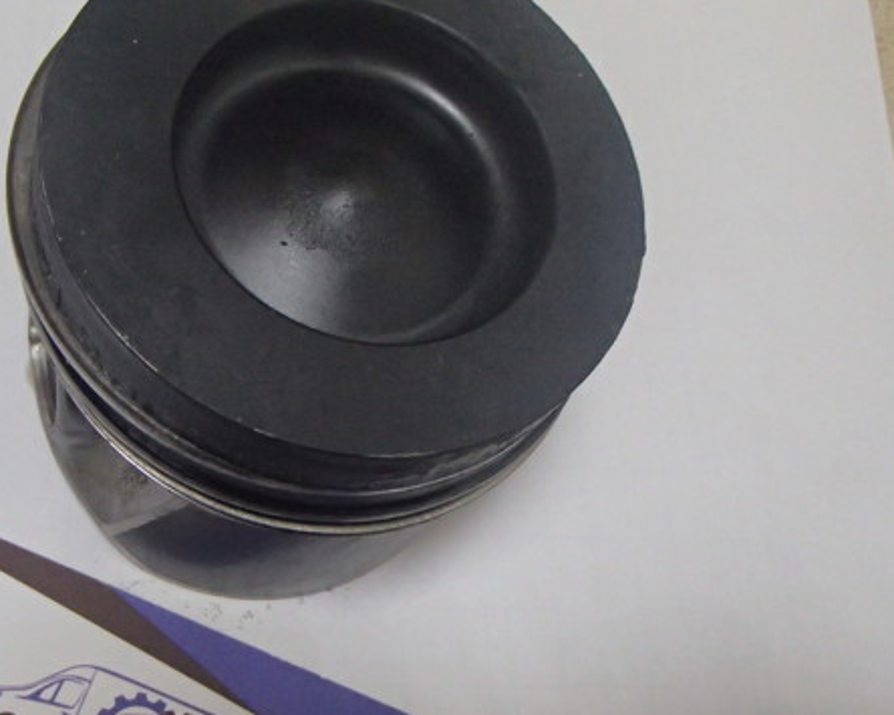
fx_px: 1376
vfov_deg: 29.1
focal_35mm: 52
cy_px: 414
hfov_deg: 35.5
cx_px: 272
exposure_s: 1/60
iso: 800
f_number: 4.7
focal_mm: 6.64
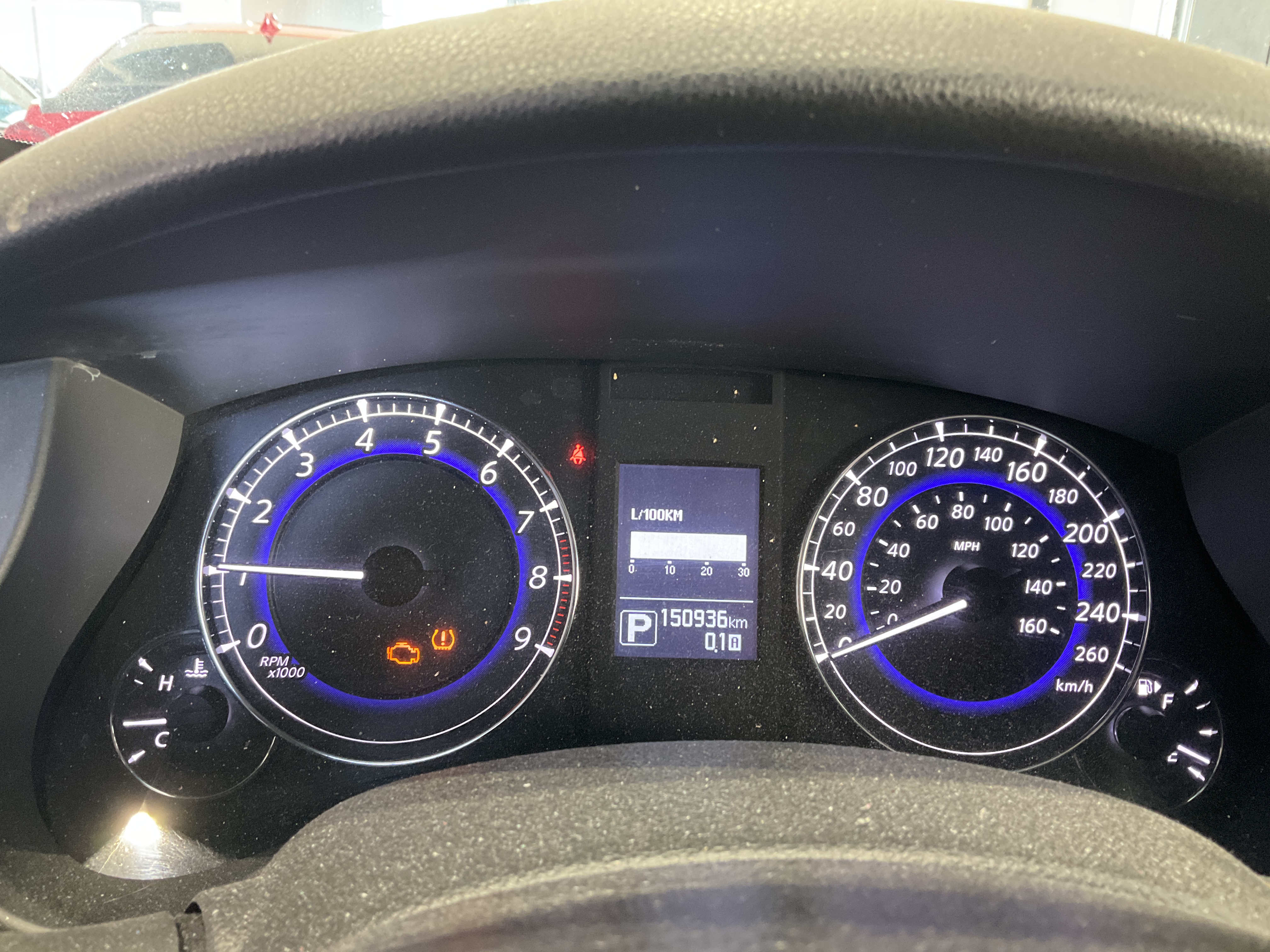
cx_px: 635
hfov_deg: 61.7
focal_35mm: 29
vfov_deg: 48.2
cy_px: 476
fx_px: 1064
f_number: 1.8
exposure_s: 1/30
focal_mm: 3
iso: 250
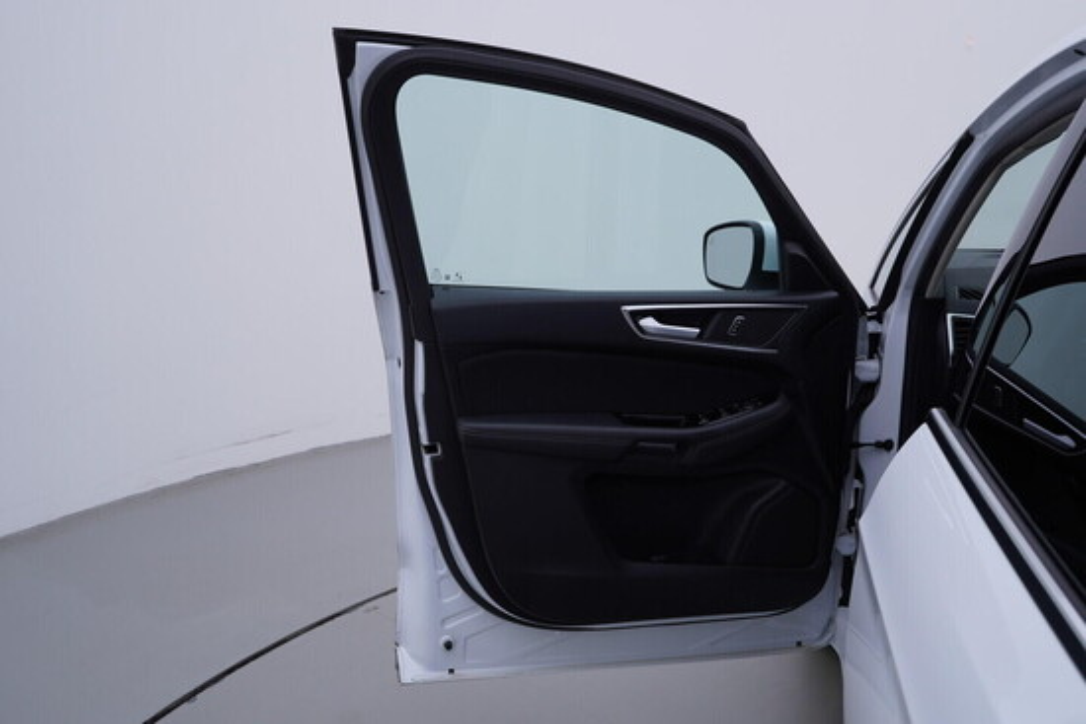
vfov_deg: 36.9
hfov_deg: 53.1
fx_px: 1086
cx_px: 543
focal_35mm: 36
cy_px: 362
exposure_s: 1/100
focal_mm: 24
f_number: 4.5
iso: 125
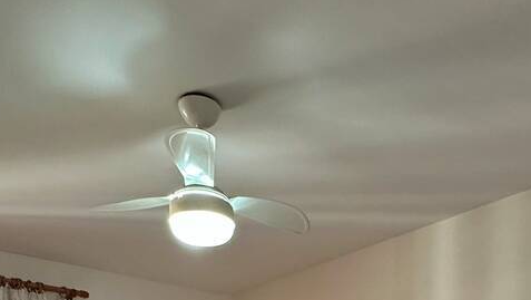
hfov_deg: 43.9
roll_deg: -0.7
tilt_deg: -8.6
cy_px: 562
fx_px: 648
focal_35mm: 46
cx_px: 356
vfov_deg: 18.9
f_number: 2.2
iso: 200
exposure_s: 1/60
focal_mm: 2.22
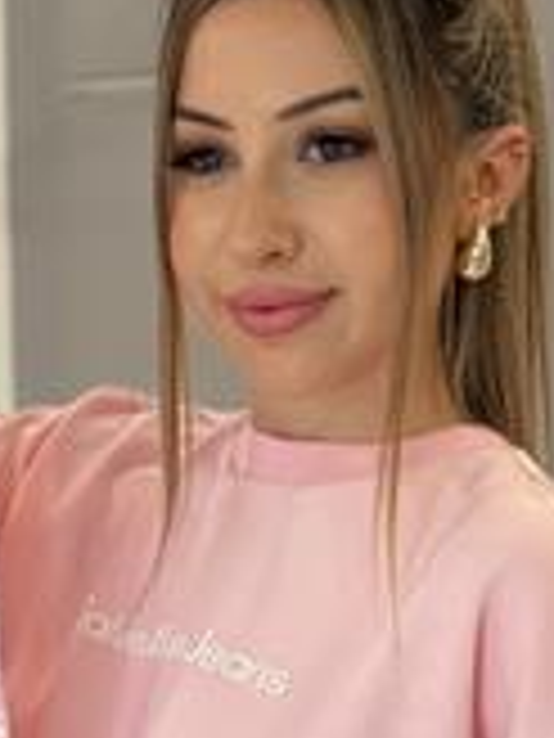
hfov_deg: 9.7
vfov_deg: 12.7
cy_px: 864
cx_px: 18
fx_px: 3244
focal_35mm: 152
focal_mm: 6.76
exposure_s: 1/124
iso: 160
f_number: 1.78
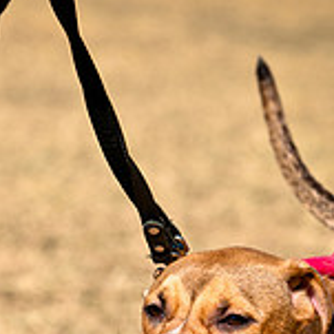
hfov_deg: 3.4
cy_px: 409
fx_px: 5581
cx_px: 98
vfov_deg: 3.4
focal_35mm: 511
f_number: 5.6
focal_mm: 135
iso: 200
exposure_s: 1/1250
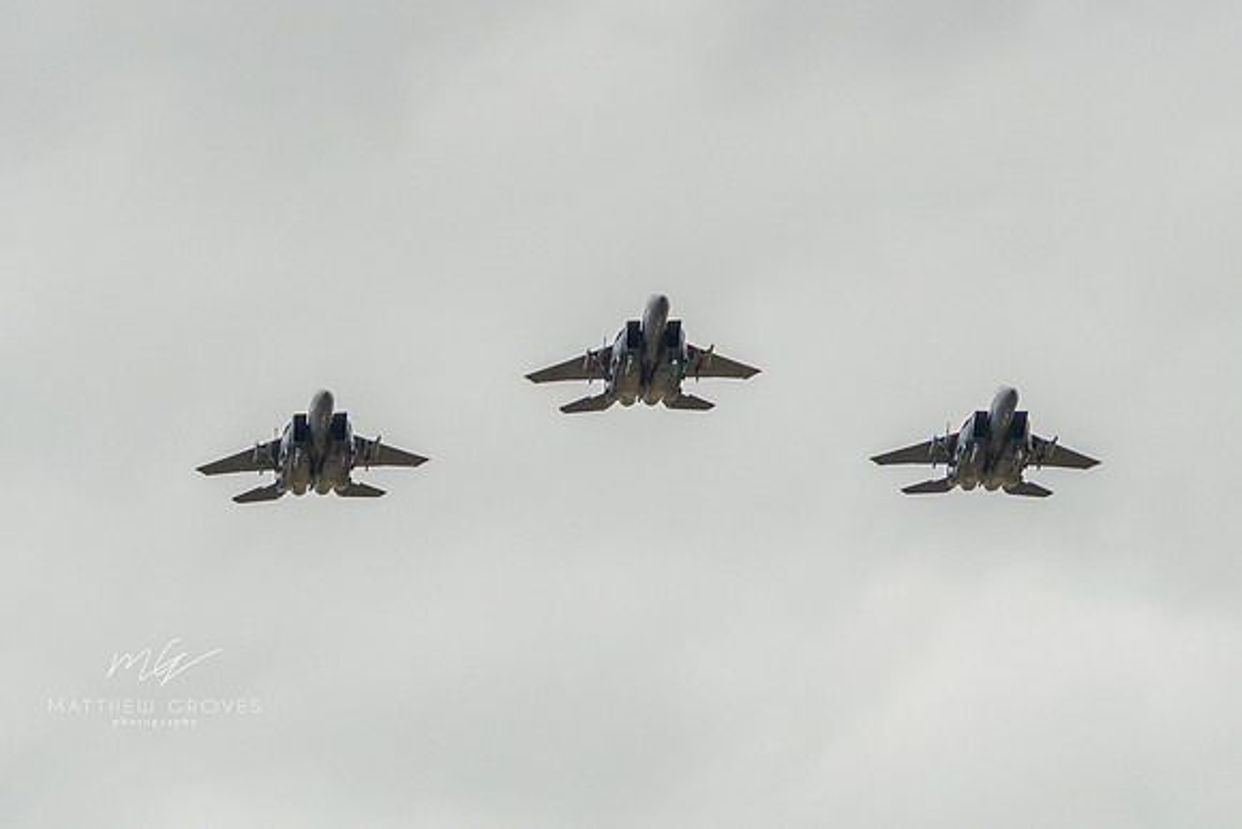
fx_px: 11603
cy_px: 369
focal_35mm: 336
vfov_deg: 4.1
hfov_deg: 6.1
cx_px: 681
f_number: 6.3
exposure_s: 1/2000
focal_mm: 170
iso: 400
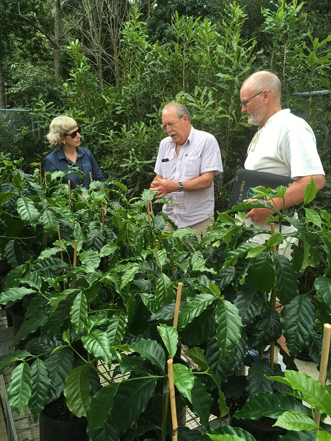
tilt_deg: -14.8
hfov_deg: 48.3
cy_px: 220
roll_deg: -0.7
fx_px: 369
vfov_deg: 61.6
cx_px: 166
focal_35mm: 29
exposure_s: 1/174
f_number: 2.2
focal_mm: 4.15
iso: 25
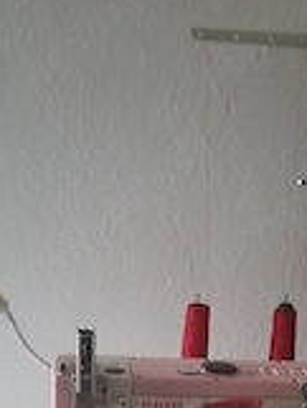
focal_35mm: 67
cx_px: 193
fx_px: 791
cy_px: 454
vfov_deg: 26.6
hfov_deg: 21.9
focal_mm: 3.62
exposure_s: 1/25
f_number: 1.8
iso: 500
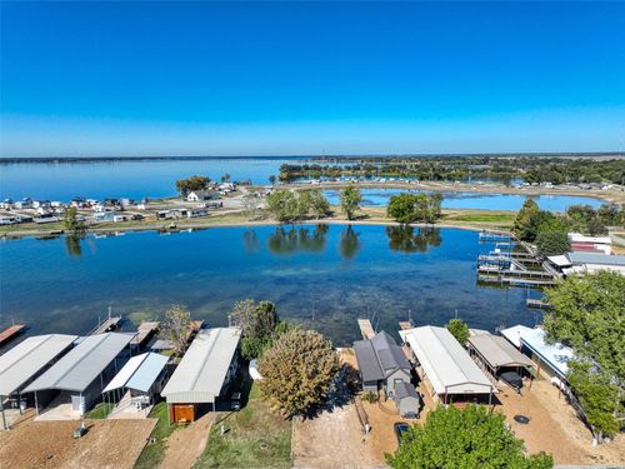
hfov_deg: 71.6
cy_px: 234
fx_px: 433
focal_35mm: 24
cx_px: 312
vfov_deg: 56.8
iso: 100
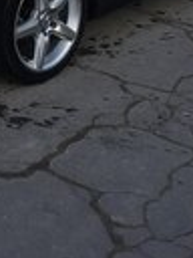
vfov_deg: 16.6
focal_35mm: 112
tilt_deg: -11.4
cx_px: 8
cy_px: -75
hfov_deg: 13.1
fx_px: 833
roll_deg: -0.5
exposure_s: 1/1068
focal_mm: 4.15
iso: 32
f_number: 2.2
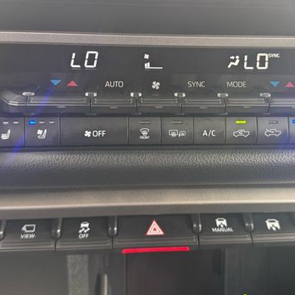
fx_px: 376
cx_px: 159
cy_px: 109
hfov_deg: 42.8
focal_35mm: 39
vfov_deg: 42.5
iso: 160
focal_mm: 6.76
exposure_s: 1/121
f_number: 1.78
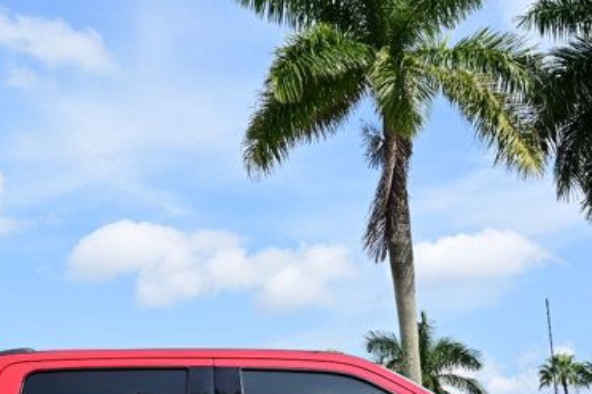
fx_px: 1085
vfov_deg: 20.4
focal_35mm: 66
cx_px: 132
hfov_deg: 29.9
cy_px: 315
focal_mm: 16
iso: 100
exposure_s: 1/250
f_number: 8
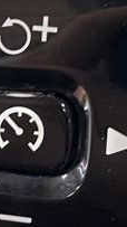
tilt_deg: -36.7
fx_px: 857
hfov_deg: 8.5
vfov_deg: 15.0
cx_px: 56
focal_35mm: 143
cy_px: 88
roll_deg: +2.5
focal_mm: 4.2
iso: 125
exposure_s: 1/60
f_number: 1.6
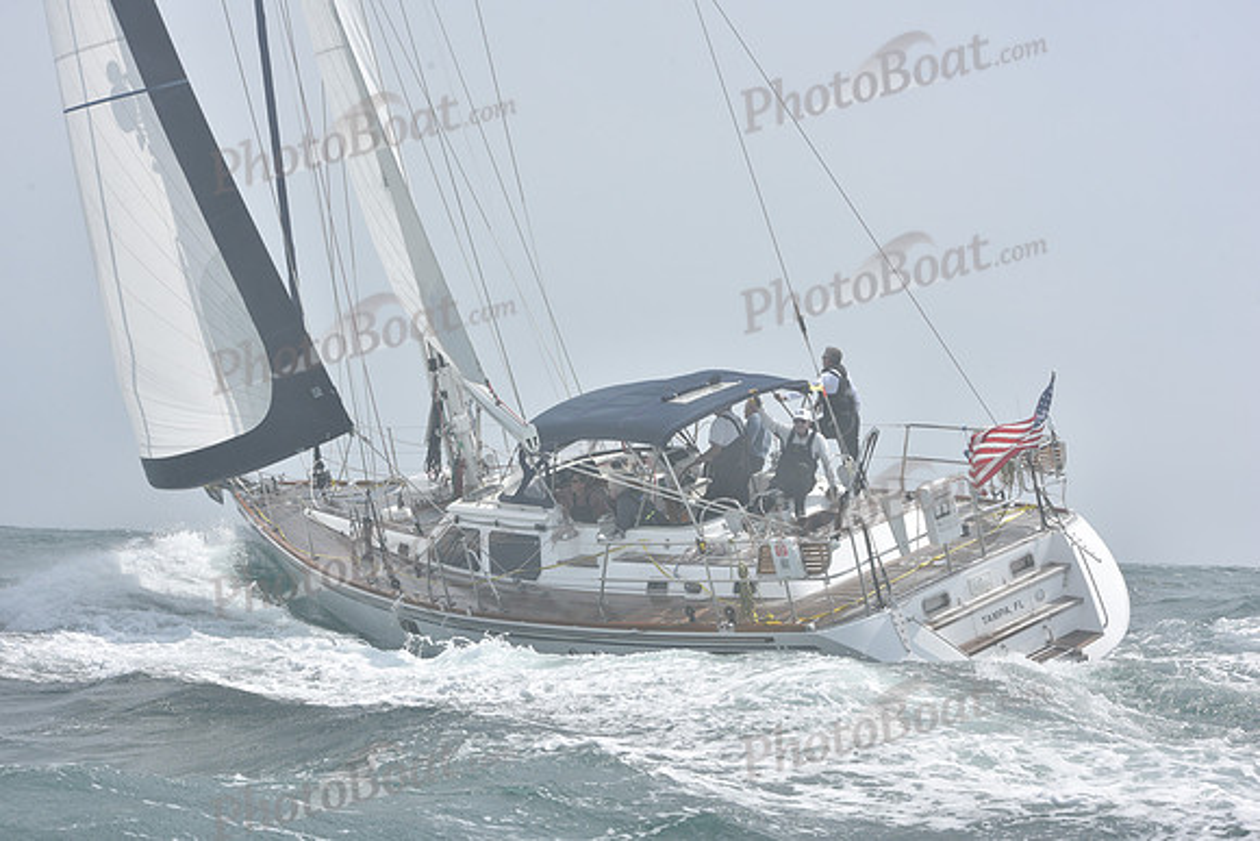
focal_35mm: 70
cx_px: 630
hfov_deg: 28.8
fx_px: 2450
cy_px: 420
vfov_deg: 19.5
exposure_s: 1/800
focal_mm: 70
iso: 320
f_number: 11
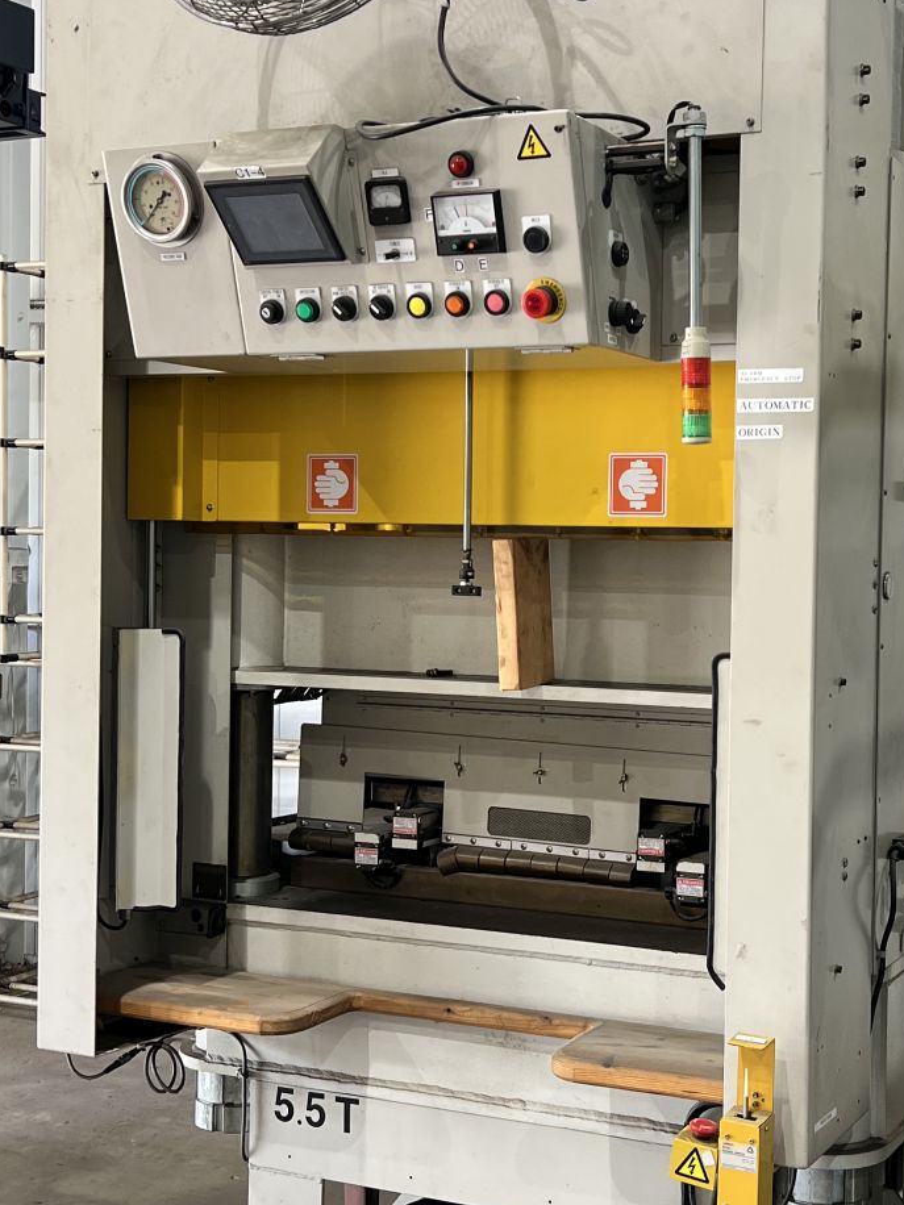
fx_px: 1845
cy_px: 612
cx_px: 643
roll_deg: -0.8
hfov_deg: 27.3
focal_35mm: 53
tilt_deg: +0.2
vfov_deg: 36.2
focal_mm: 5.7
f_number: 1.5
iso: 100
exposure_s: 1/121
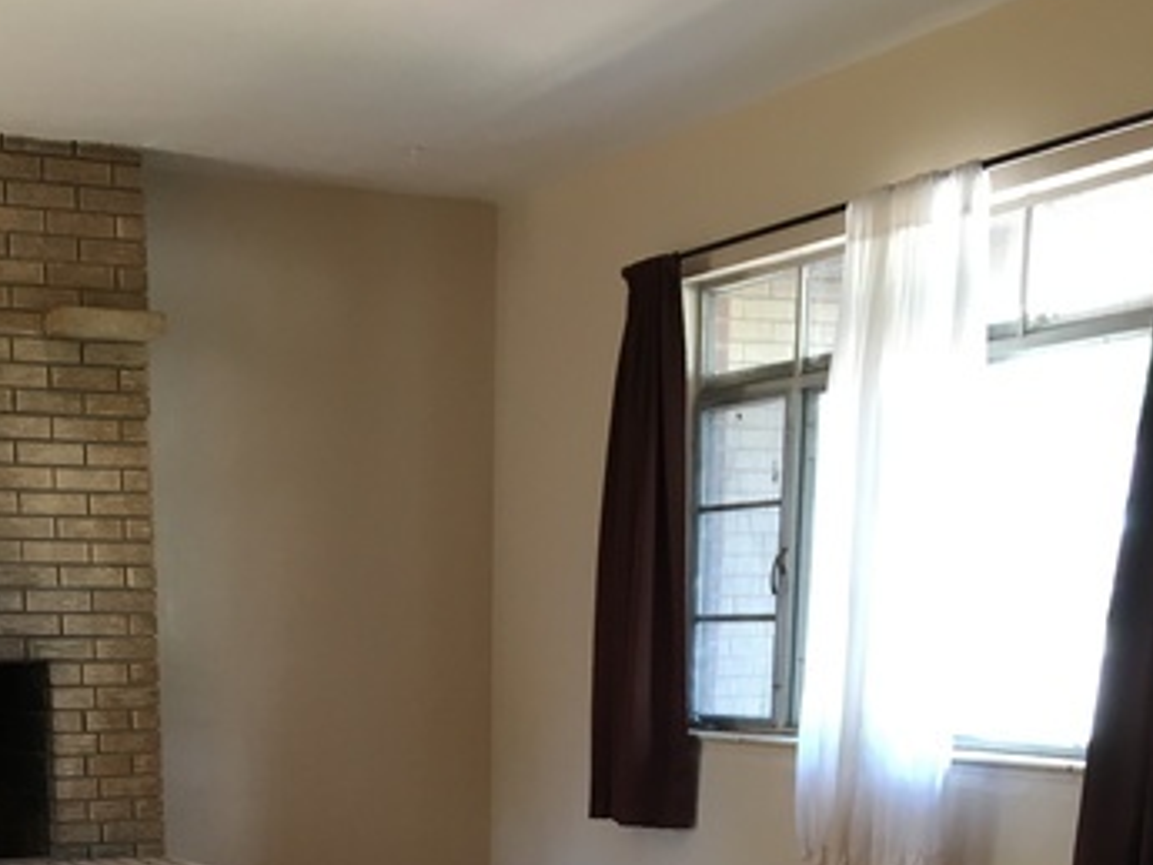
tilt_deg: -13.7
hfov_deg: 33.8
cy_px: 1040
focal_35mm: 56
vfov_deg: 23.8
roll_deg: +0.5
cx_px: 328
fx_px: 1866
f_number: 2.2
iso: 80
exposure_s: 1/30
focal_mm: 4.15
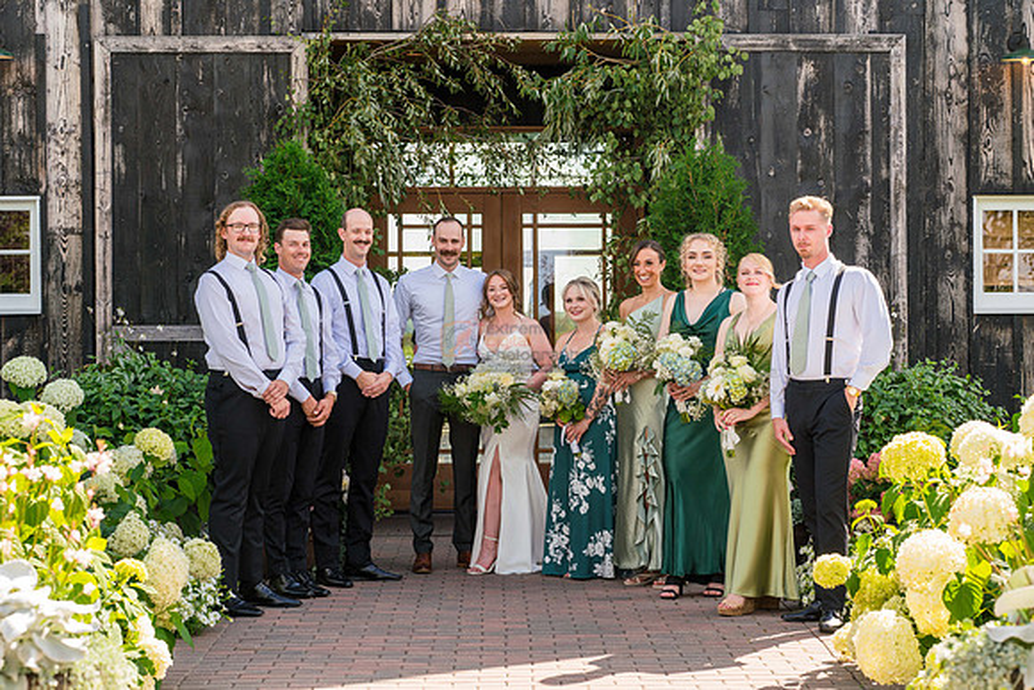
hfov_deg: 26.0
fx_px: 2241
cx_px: 517
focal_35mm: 78
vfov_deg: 17.5
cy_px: 345
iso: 400
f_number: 5.6
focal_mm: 78
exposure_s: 1/400
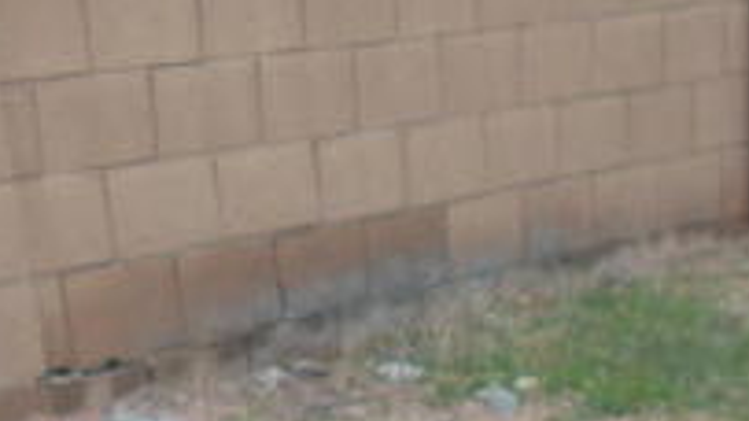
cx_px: -491
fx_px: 2839
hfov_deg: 13.8
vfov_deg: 8.4
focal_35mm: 143
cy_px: -37
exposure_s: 1/250
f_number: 3.2
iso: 80
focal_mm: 4.6
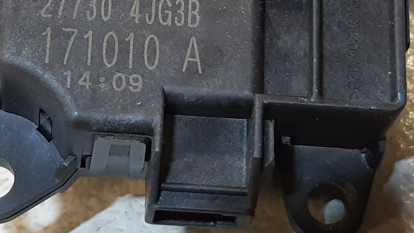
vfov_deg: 27.6
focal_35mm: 43
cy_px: 87
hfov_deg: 47.3
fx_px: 472
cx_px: 188
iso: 100
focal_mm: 3.93
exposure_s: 1/50
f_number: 1.7
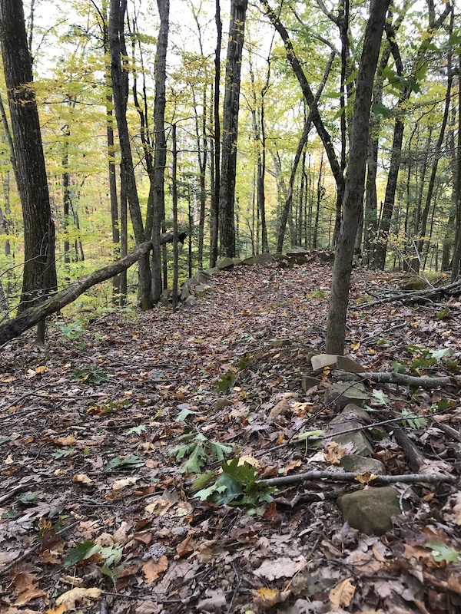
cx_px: 230
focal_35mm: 28
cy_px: 307
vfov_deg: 63.4
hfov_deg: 49.7
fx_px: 497
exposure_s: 1/40
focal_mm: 3.99
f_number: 1.8
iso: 25
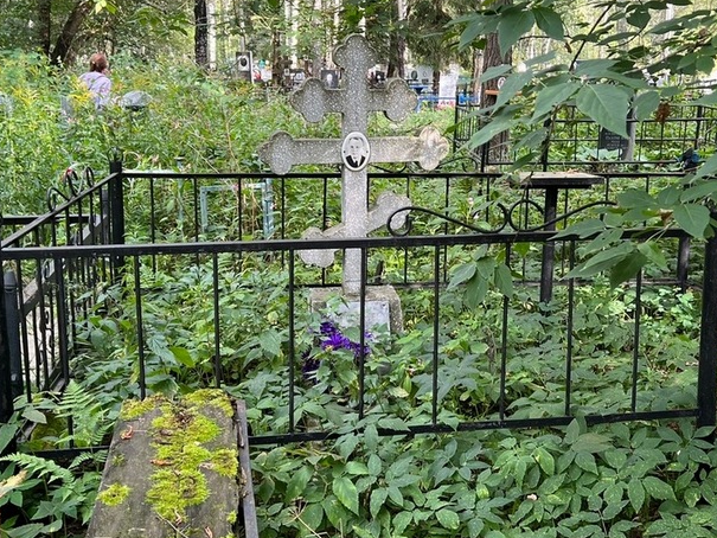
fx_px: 912
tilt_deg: -10.0
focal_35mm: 44
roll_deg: -1.9
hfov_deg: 42.9
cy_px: 248
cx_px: 371
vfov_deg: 32.9
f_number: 1.5
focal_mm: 5.7
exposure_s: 1/121
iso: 50
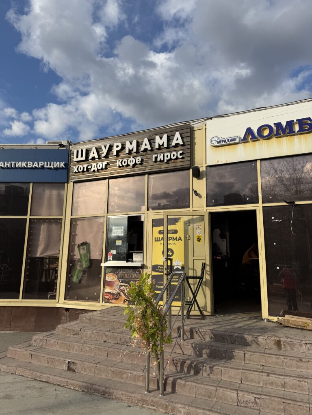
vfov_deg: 71.6
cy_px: 208
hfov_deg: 56.8
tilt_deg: +11.2
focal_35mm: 24
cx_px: 156
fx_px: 288
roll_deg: -0.9
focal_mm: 6.76
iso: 80
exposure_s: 1/4167
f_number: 1.78
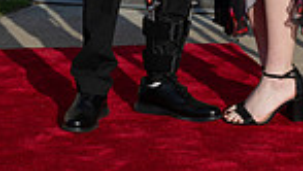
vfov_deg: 4.8
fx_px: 1986
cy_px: -216
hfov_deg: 8.7
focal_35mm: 247
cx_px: 227
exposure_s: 1/2000
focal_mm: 77
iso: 320
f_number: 5
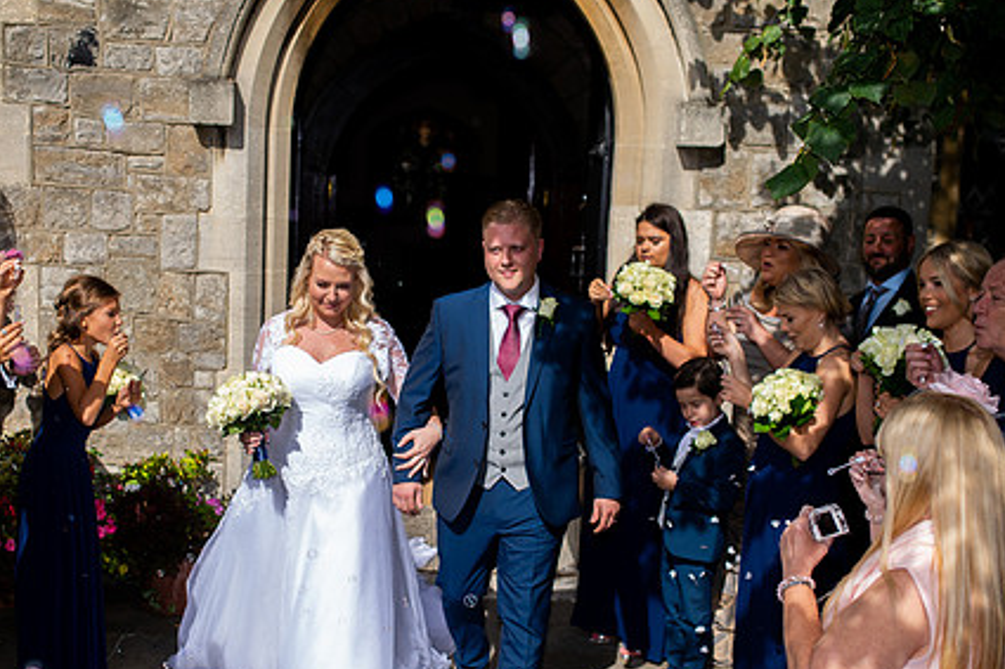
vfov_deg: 27.4
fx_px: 1367
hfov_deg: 40.3
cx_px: 435
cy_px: 402
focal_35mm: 49
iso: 125
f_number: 2.8
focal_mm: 35
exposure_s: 1/3200
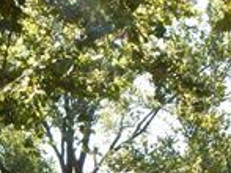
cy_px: 278
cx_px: 57
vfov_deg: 8.7
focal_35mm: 166
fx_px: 1107
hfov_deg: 11.9
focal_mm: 6.8
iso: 125
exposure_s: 1/250
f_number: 3.4
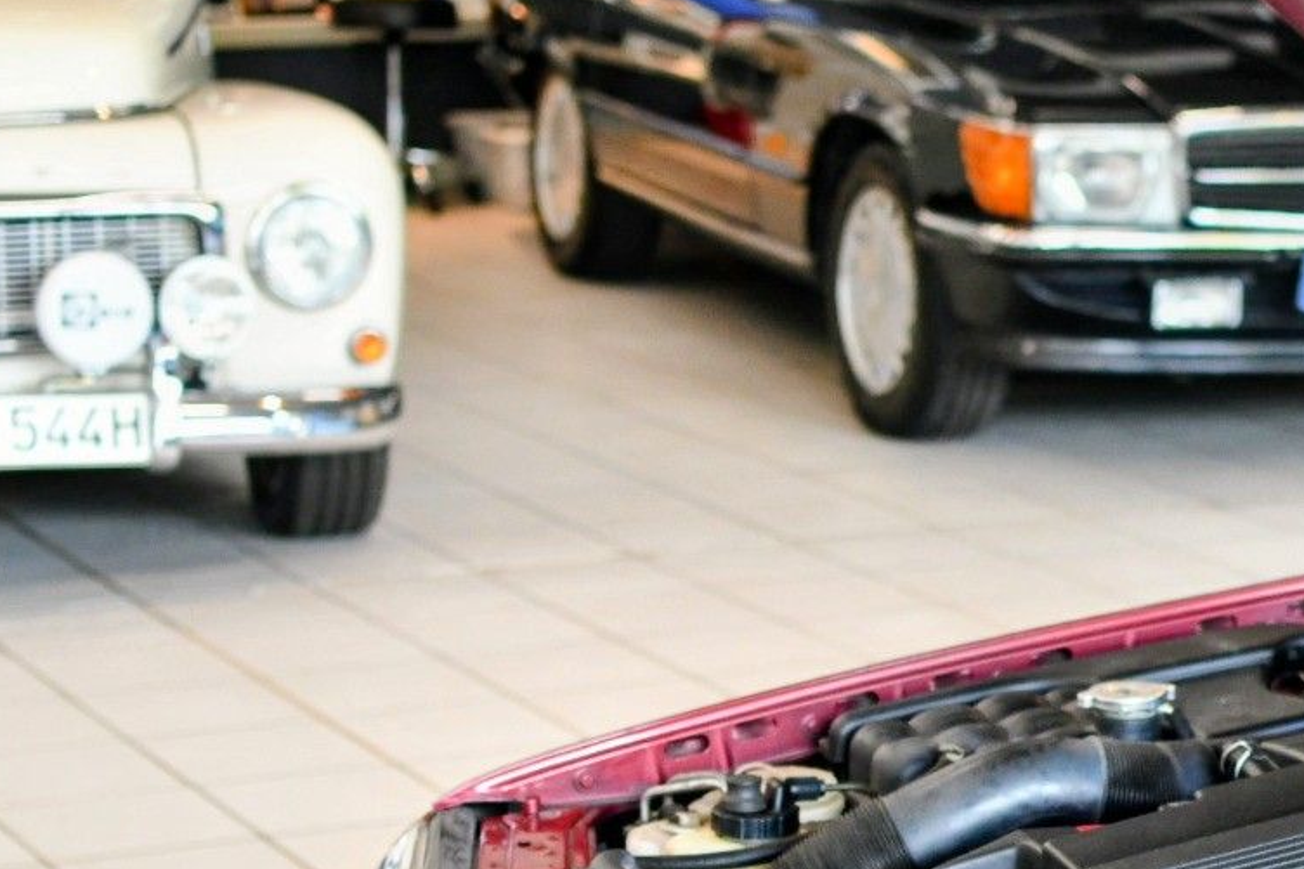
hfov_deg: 17.9
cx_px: 1275
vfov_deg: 12.2
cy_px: 755
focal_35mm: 112
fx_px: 4056
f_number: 2.8
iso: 1600
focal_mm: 35
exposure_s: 1/125
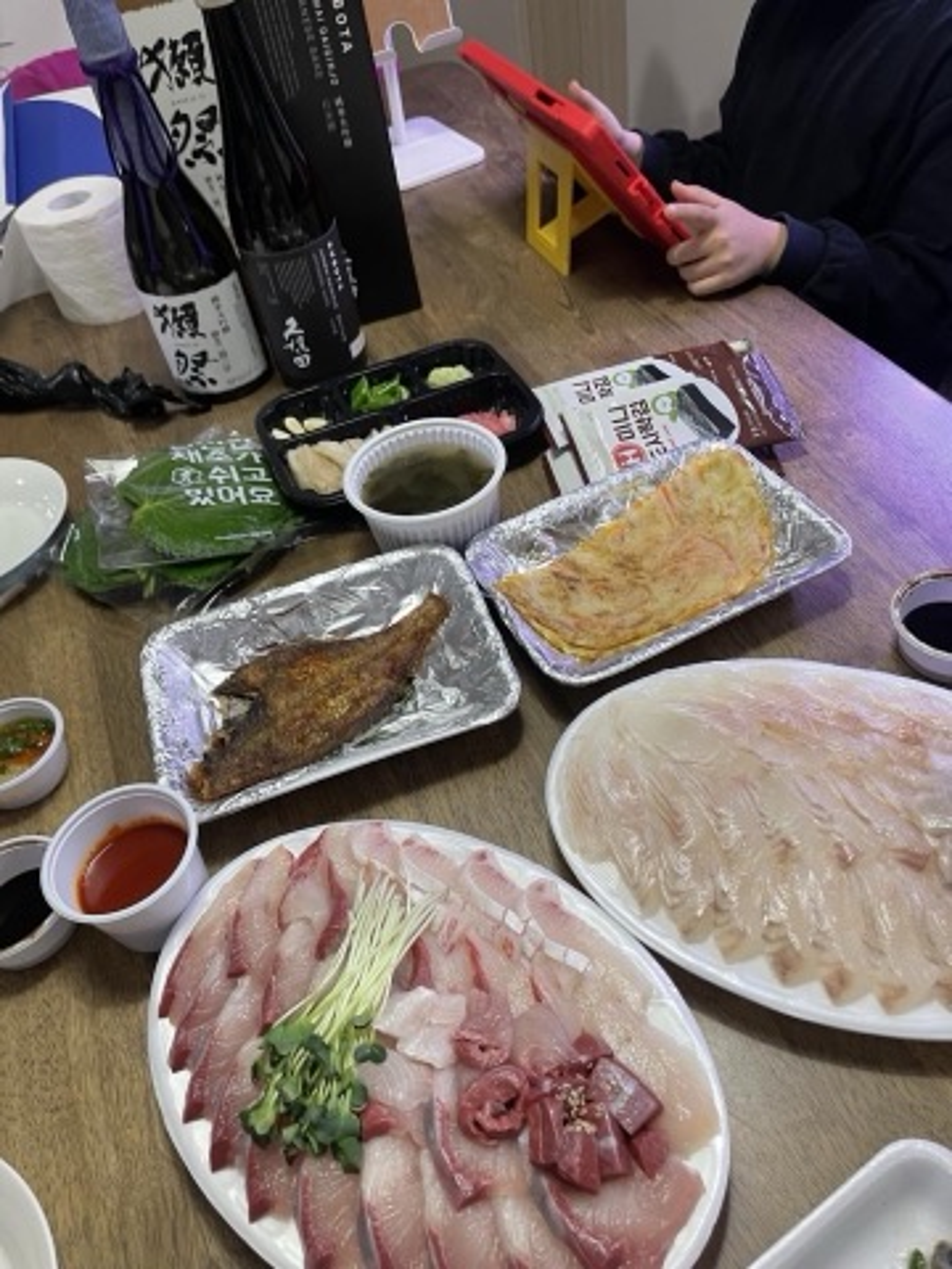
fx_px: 917
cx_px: 476
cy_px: 634
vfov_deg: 69.4
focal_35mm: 25
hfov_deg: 54.9
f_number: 1.6
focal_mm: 5.1
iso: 160
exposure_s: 1/60
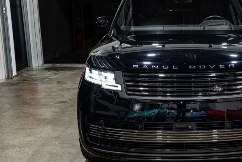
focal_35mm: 58
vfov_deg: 23.4
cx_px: 185
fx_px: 390
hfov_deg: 33.7
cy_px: 86
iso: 1600
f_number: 5
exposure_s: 1/60
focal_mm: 35
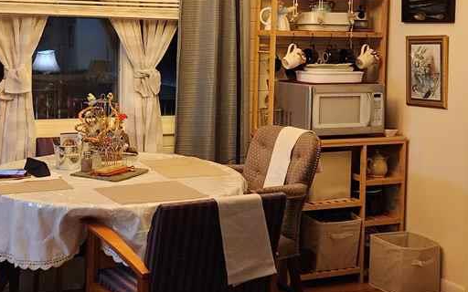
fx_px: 778
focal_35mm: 61
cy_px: 78
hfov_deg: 33.4
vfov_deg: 21.1
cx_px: 185
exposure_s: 1/120
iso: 400
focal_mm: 6.4
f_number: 1.8
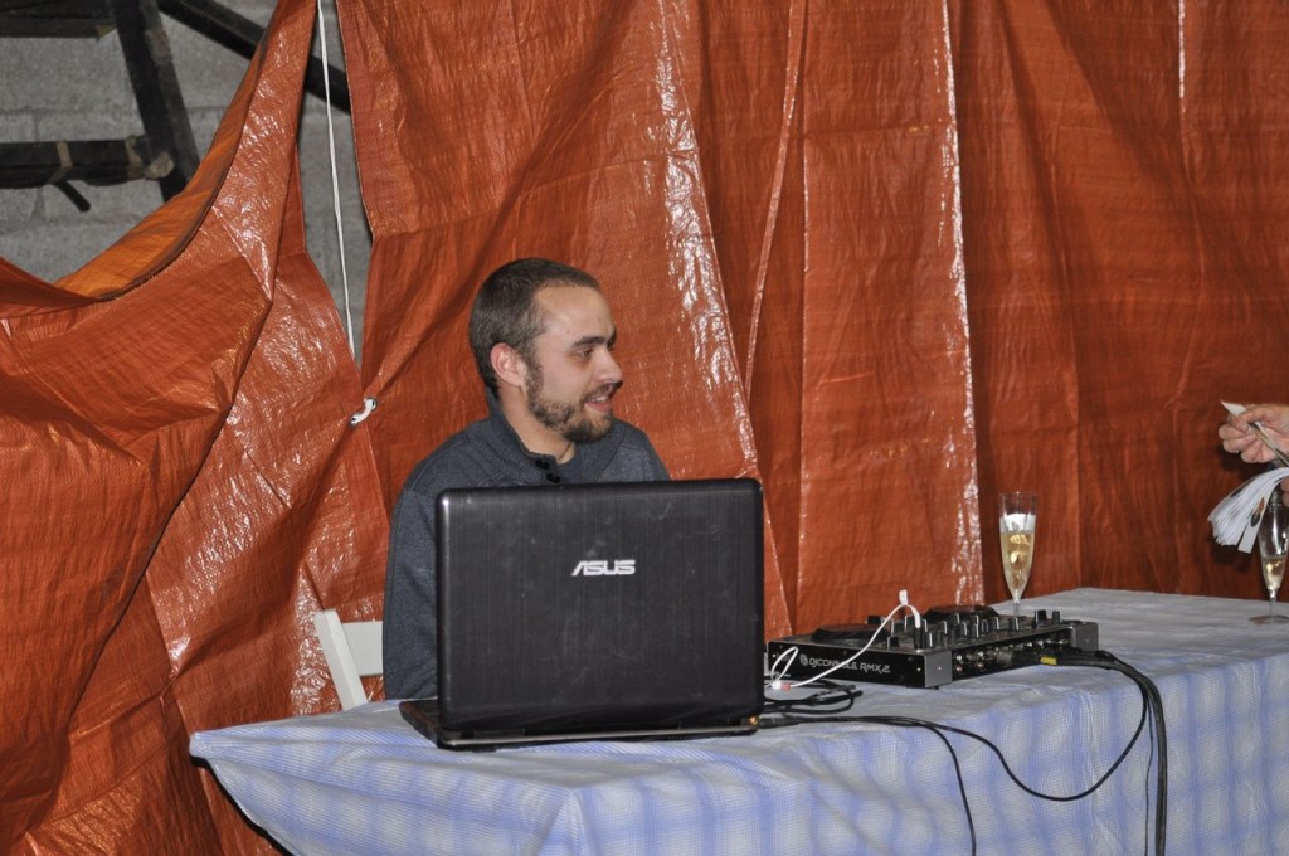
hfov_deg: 19.5
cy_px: 428
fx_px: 3755
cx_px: 644
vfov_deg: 13.0
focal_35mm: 105
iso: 800
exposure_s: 1/60
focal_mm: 70
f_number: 4
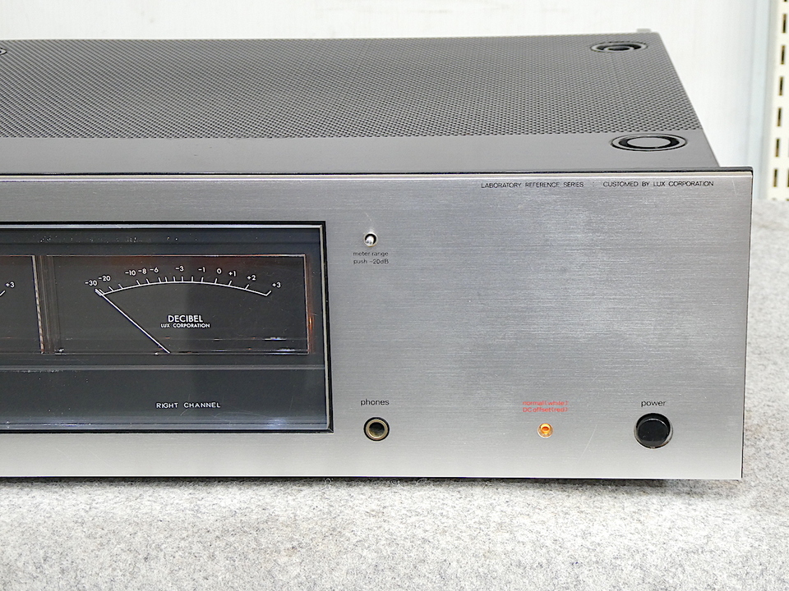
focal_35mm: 70
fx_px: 1596
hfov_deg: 27.8
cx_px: 394
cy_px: 296
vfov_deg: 21.0
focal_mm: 12.5
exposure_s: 1/15
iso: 200
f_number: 4.5
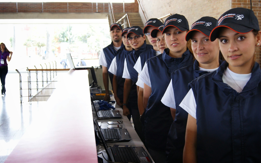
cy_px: 80
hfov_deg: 46.2
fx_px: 306
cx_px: 130
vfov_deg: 29.9
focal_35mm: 43
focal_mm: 28
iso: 400
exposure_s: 1/50
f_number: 5
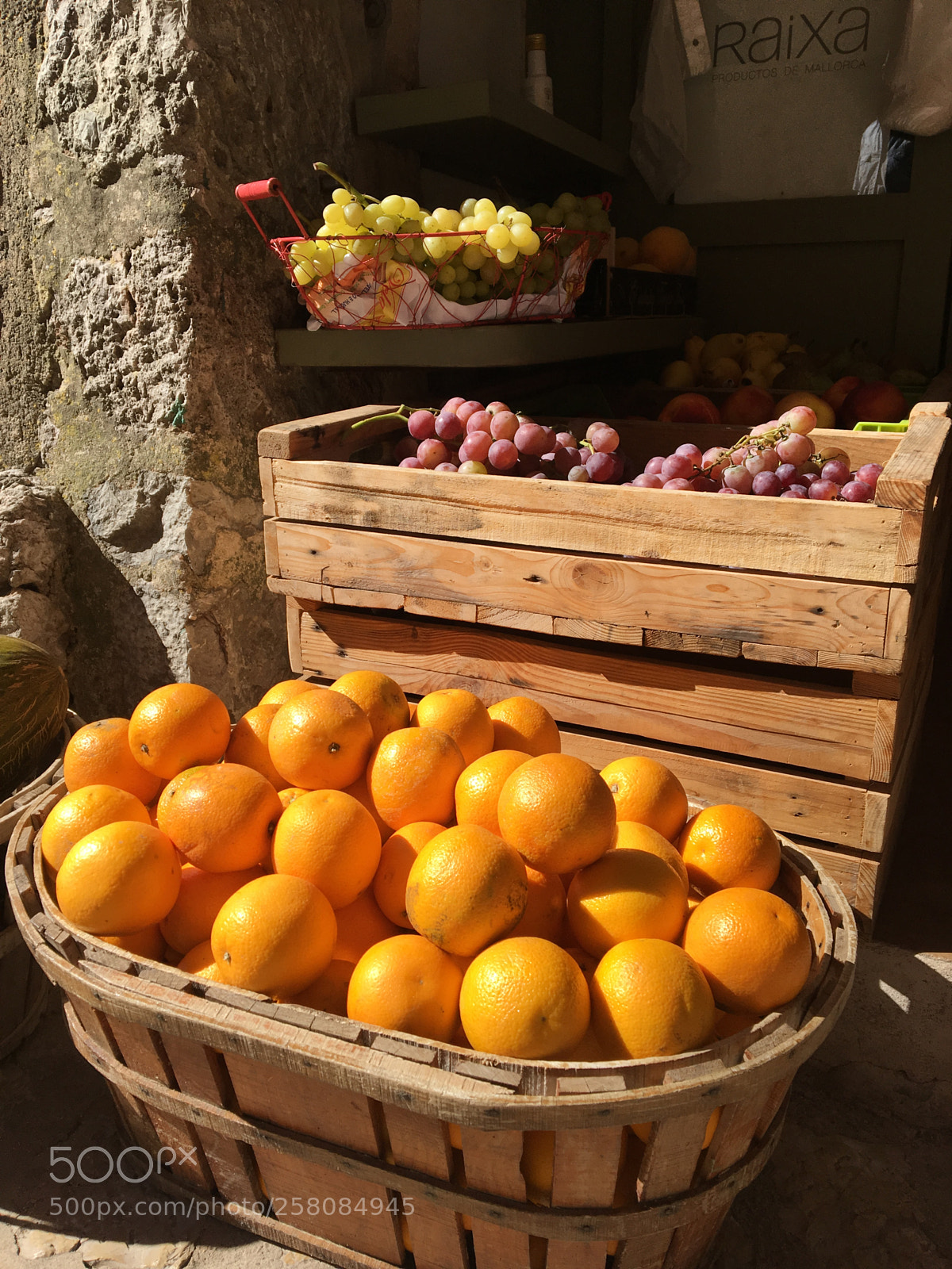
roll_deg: -0.4
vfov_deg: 61.7
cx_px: 476
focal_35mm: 29
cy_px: 634
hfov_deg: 48.2
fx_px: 1063
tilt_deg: -14.4
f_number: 2.2
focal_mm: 4.15
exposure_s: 1/1425
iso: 25
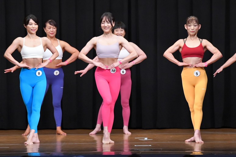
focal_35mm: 240
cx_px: 118
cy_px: 78
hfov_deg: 8.6
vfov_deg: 5.7
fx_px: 1573
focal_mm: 160
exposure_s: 1/400
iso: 8000
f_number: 5.6
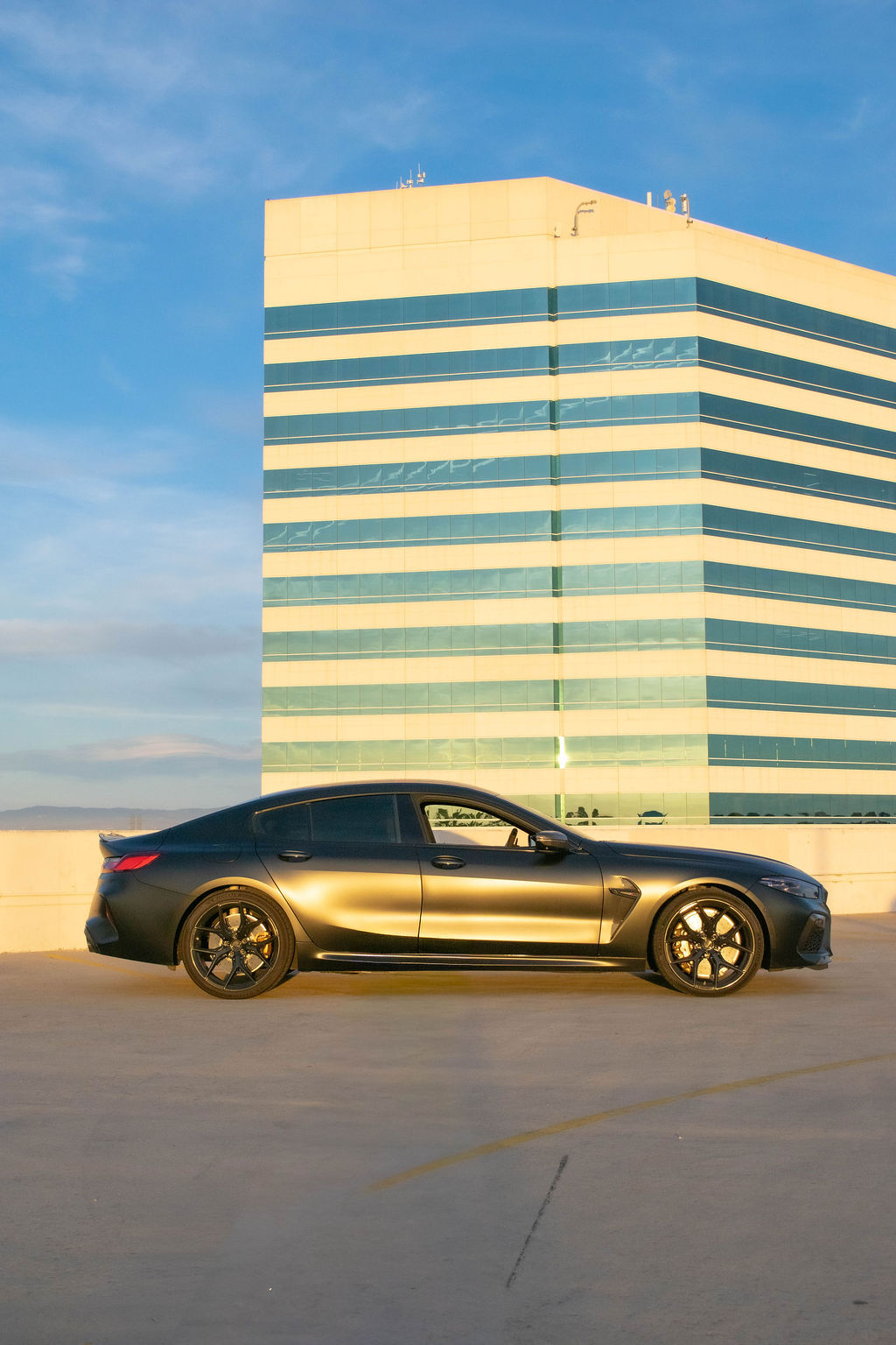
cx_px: 448
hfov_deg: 30.8
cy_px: 672
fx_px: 1624
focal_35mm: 44
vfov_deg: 45.0
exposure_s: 1/1600
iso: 400
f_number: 6.3
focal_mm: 29
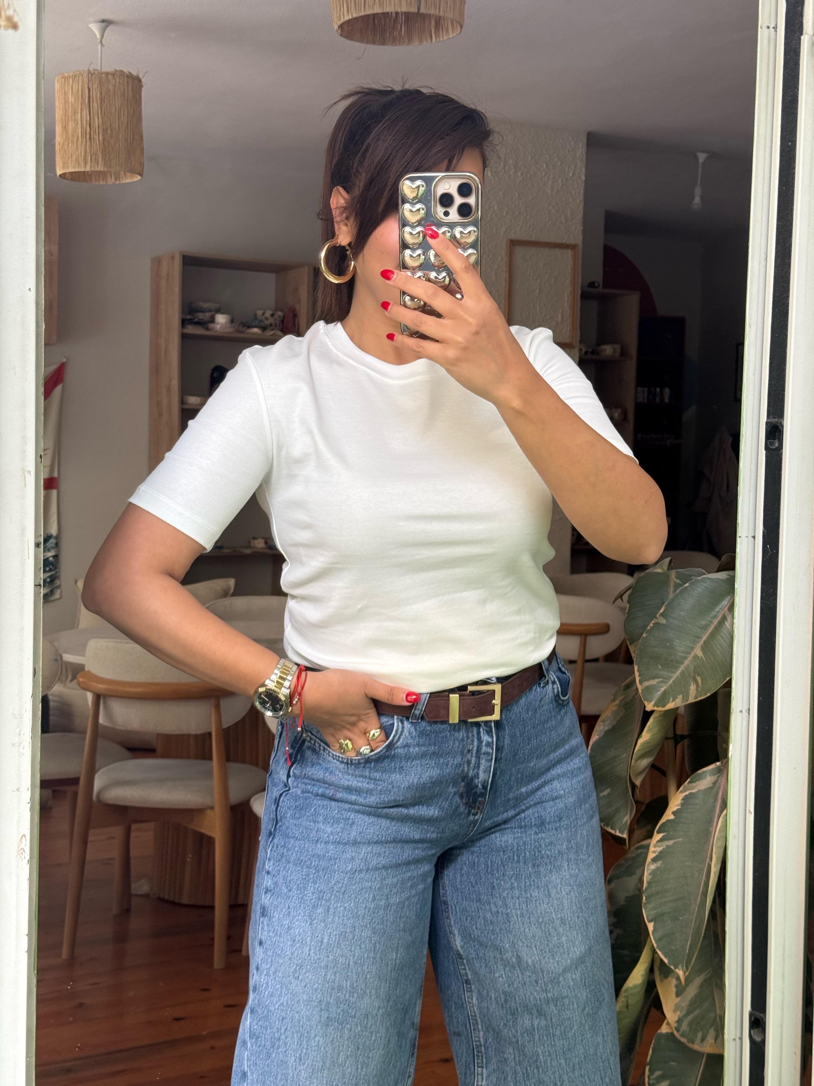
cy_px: 543
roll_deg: -1.3
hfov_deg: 30.3
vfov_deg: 39.7
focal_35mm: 48
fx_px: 1505
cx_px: 407
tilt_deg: -21.1
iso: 80
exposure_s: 1/134
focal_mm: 6.76
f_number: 1.78
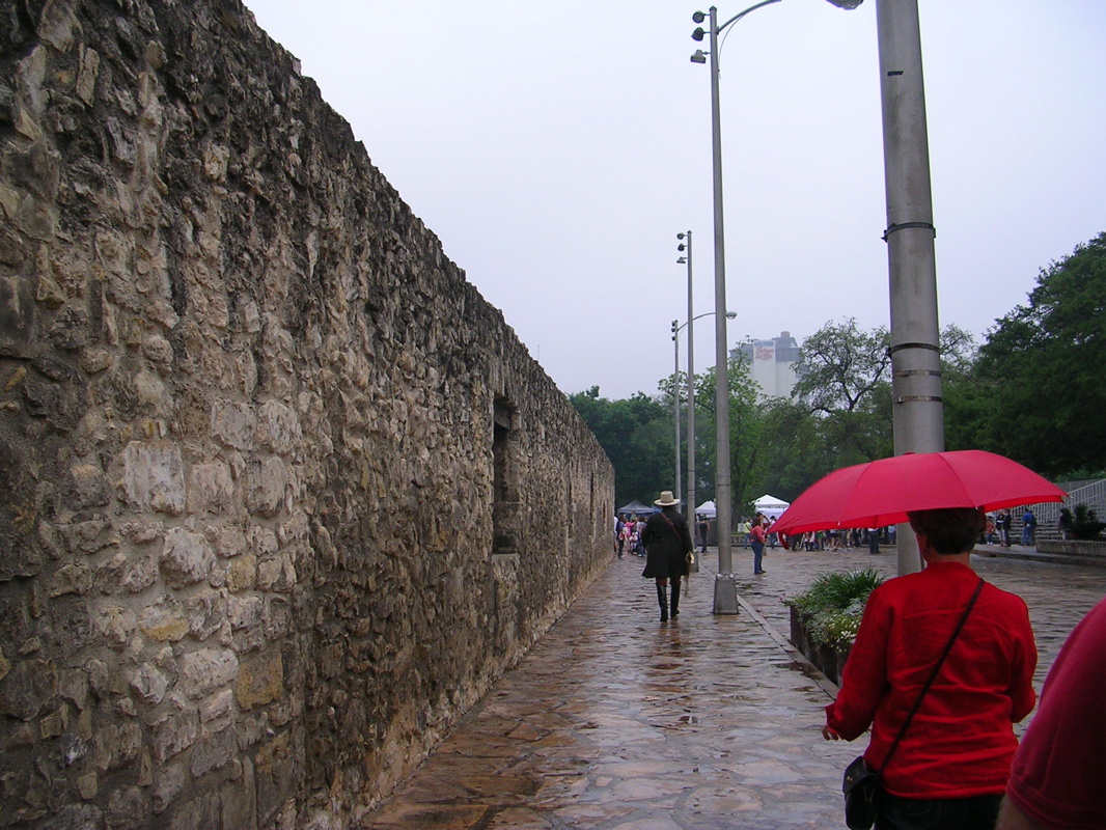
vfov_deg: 37.7
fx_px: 1214
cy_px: 415
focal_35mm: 38
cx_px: 553
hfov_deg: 49.0
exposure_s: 1/214
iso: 50
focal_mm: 5.8
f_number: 2.8
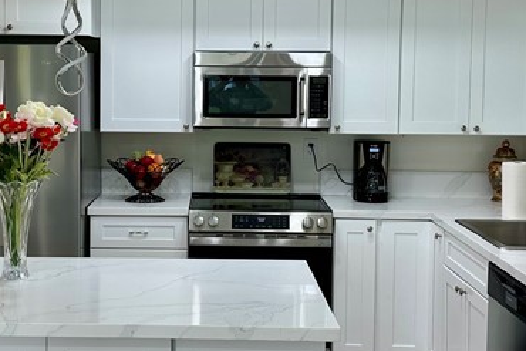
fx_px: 1009
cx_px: 188
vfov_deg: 19.7
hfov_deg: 29.1
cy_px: 132
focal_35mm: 69
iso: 100
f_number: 1.78
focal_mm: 6.86
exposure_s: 1/120
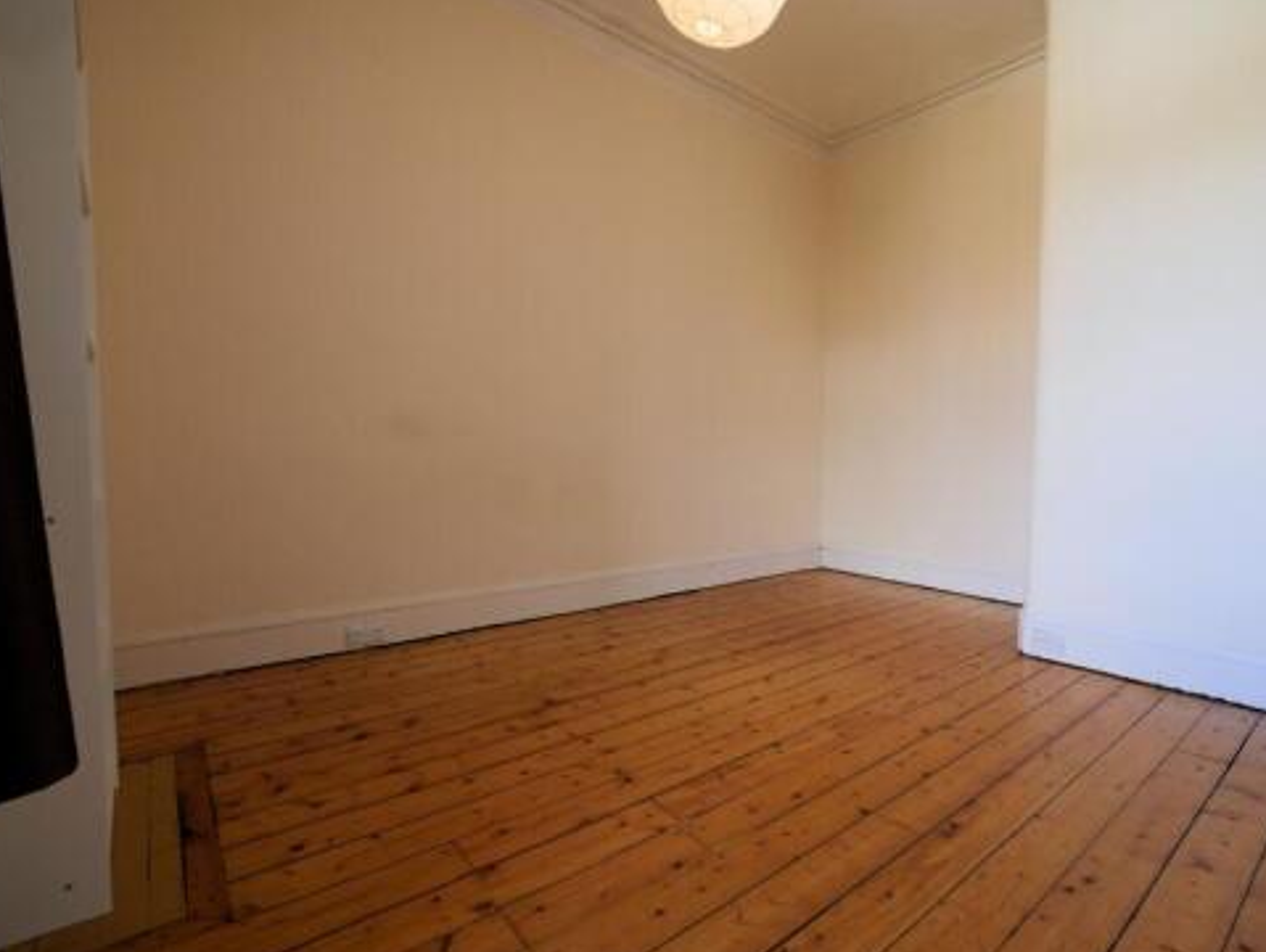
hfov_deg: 90.2
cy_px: 485
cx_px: 735
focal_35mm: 17
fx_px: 622
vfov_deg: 74.8
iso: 320
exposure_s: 1/60
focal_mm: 7
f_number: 4
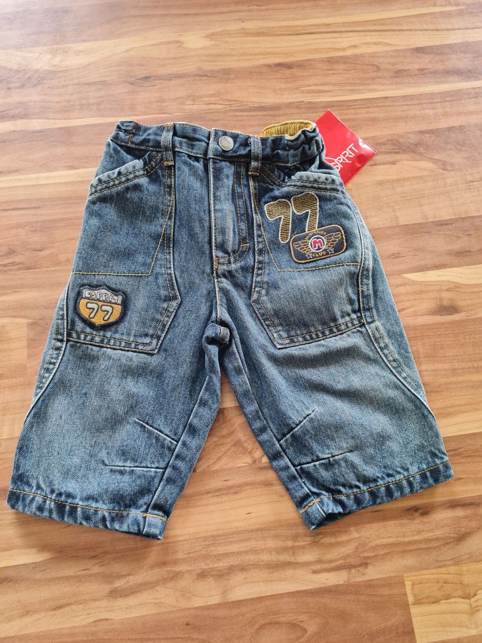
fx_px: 483
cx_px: 241
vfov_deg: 67.3
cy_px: 322
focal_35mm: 26
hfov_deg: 53.0
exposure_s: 1/50
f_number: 1.8
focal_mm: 5.4
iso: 320
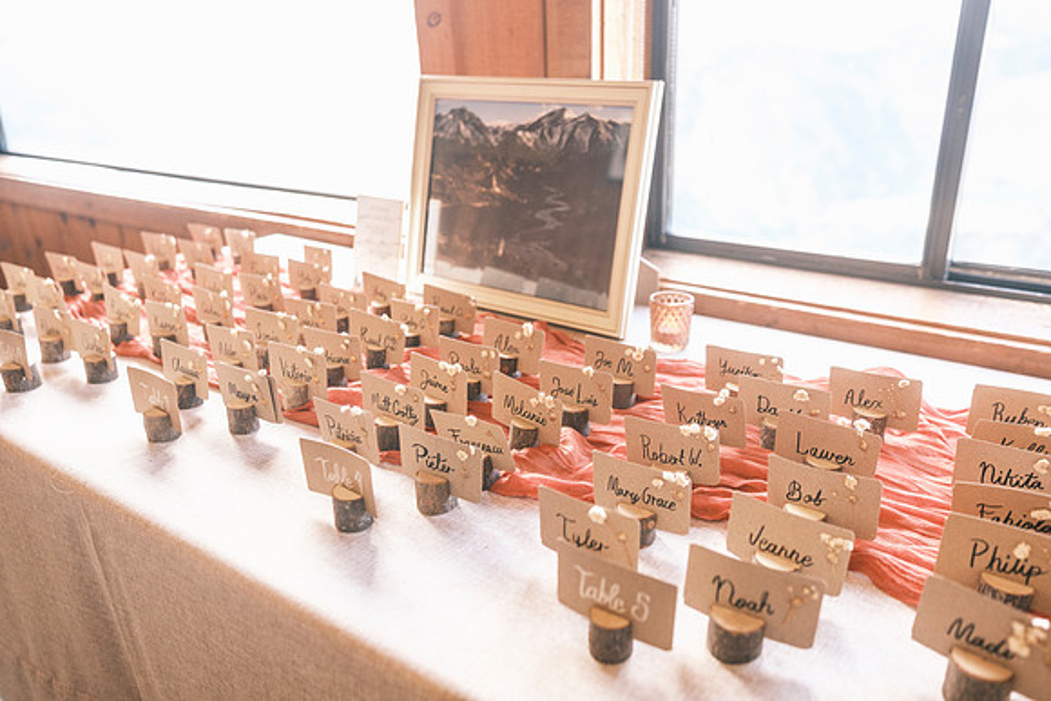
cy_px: 350
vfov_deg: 48.0
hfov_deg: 67.4
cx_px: 526
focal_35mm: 27
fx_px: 788
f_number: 2
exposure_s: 1/350
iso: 640
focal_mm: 18
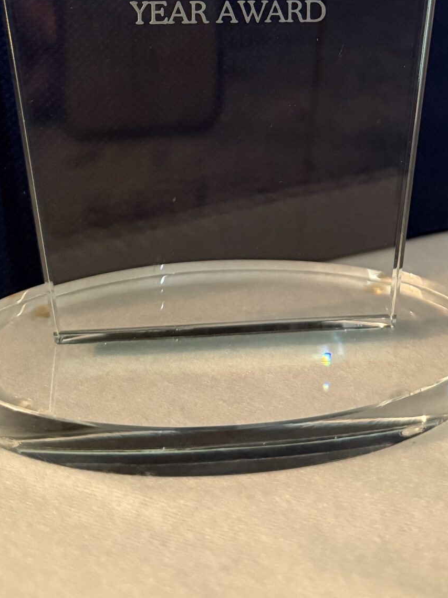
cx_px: 325
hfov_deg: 26.7
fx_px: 932
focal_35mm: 54
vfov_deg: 32.6
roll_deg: -1.3
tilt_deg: -5.9
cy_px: -3
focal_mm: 6.76
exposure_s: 1/30
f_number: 1.78
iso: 1000
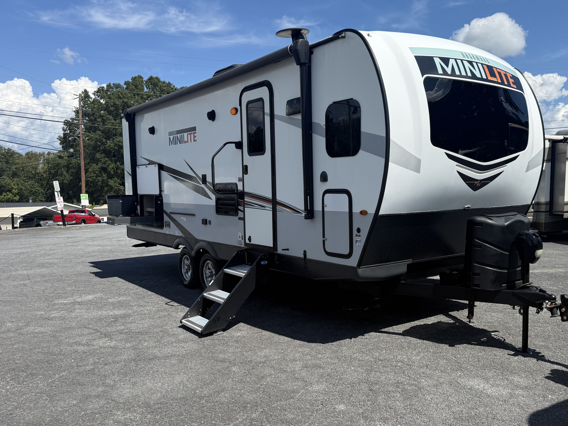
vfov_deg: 46.8
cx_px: 337
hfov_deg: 59.5
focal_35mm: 30
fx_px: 492
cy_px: 211
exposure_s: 1/5714
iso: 100
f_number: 1.78
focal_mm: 6.76
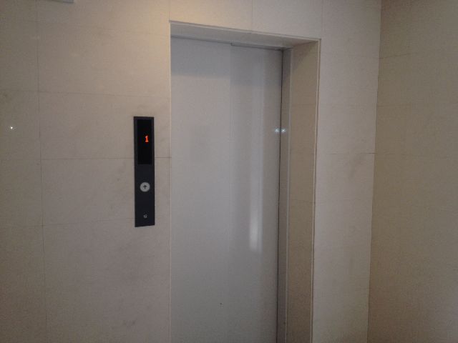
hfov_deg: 52.6
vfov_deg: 40.7
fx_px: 463
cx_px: 229
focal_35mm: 35
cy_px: 172
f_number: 2.4
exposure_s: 1/20
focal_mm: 4.28
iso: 64
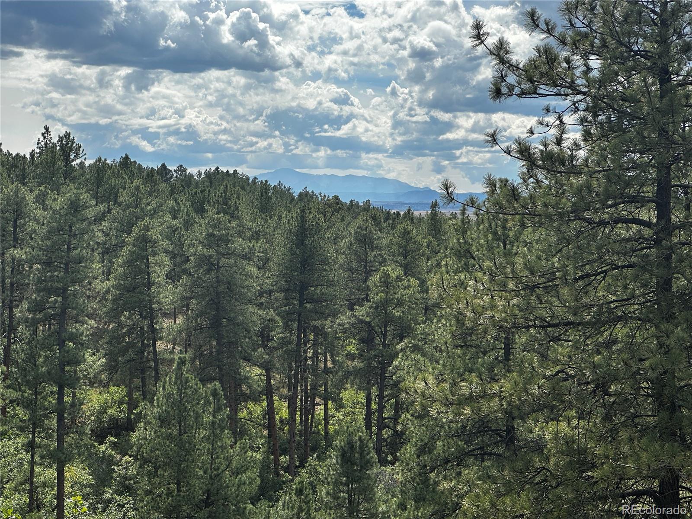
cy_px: 260
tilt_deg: -1.9
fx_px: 1539
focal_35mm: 77
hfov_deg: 25.3
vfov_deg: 19.1
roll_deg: -0.9
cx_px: 346
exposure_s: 1/1033
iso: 32
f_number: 2.8
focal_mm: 9
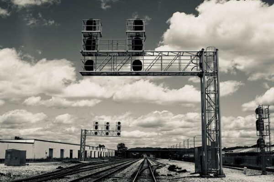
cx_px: 137
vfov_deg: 31.9
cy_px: 91
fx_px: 320
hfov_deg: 46.4
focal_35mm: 42
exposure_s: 1/2500
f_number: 9
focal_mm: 28
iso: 400
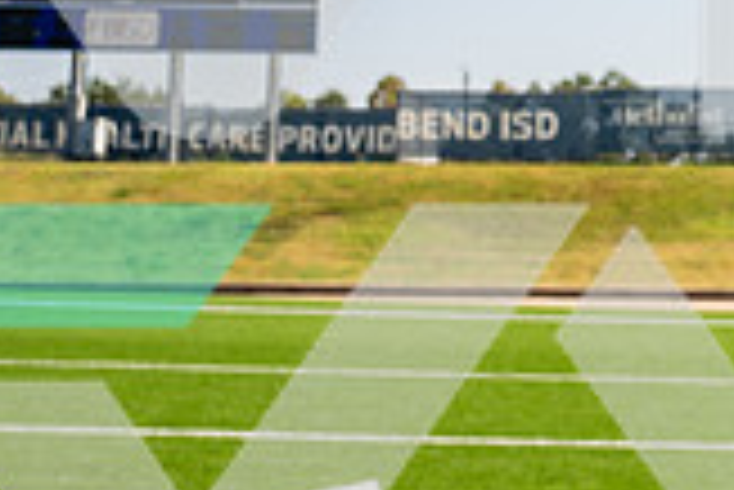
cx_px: 964
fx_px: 2184
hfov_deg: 17.8
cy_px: -101
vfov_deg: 12.5
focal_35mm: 107
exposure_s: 1/125
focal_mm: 30
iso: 50
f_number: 7.1
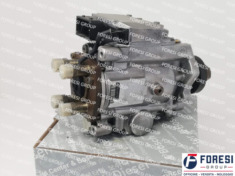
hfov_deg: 42.1
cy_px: 88
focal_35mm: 45
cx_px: 118
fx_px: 305
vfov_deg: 32.2
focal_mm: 3.81
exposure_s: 1/100
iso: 80
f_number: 2.2
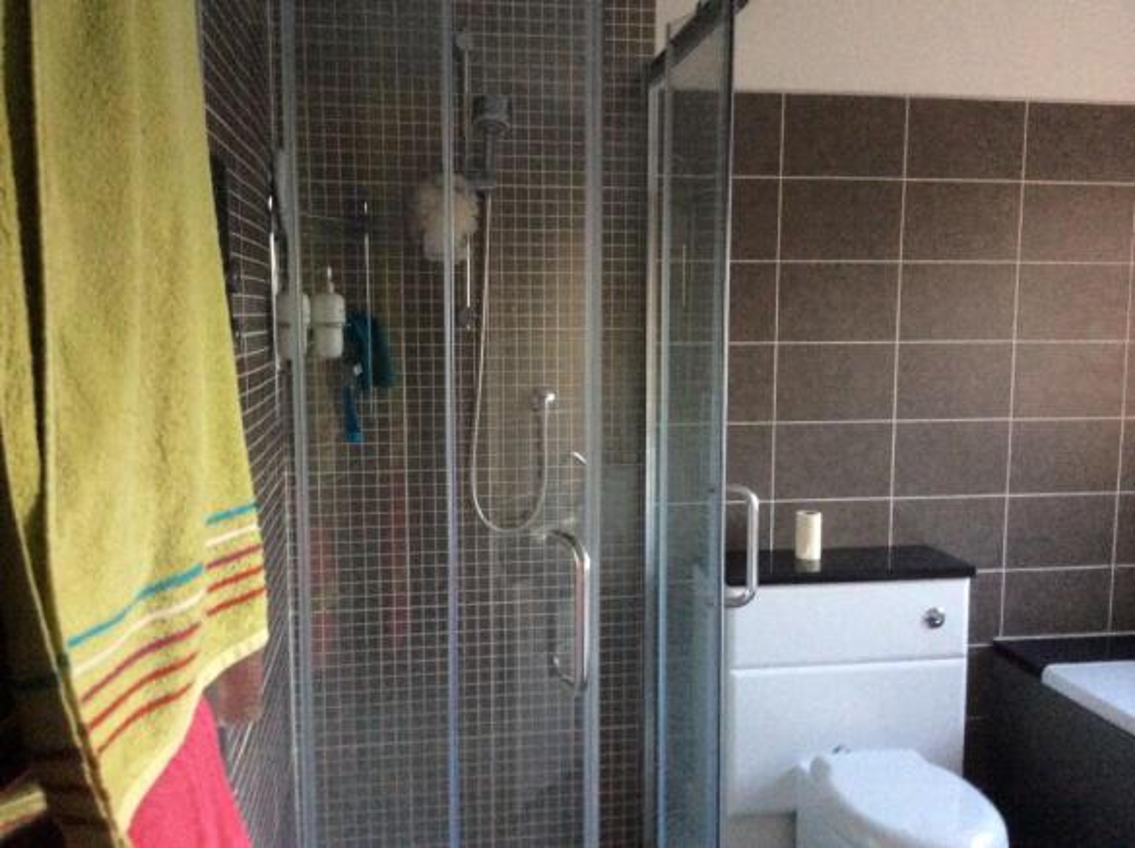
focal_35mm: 33
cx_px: 568
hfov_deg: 55.4
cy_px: 424
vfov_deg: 42.8
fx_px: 1080
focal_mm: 3.3
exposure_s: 1/24
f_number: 2.4
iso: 250
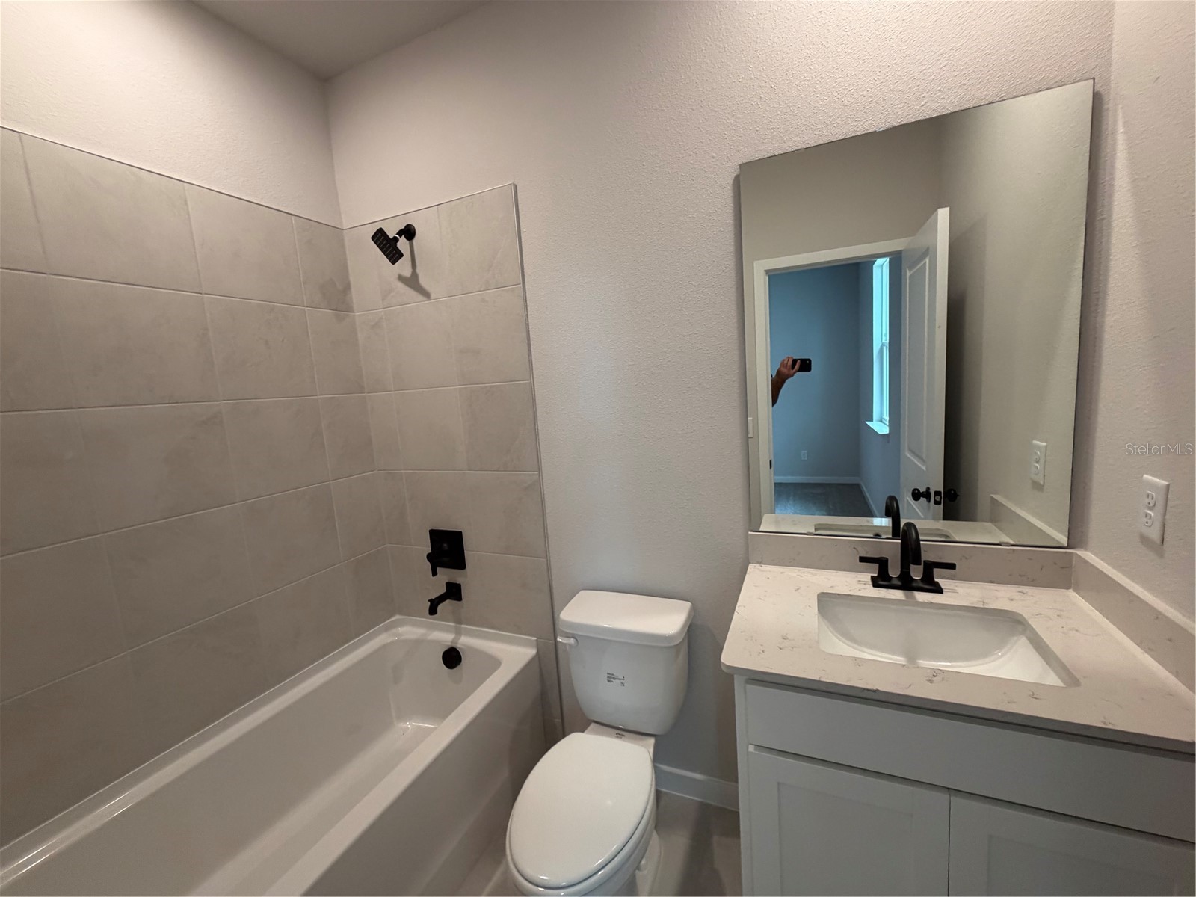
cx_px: 598
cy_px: 448
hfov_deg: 102.1
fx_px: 484
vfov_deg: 85.7
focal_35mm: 14
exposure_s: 1/120
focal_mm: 2.22
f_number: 2.2
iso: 250
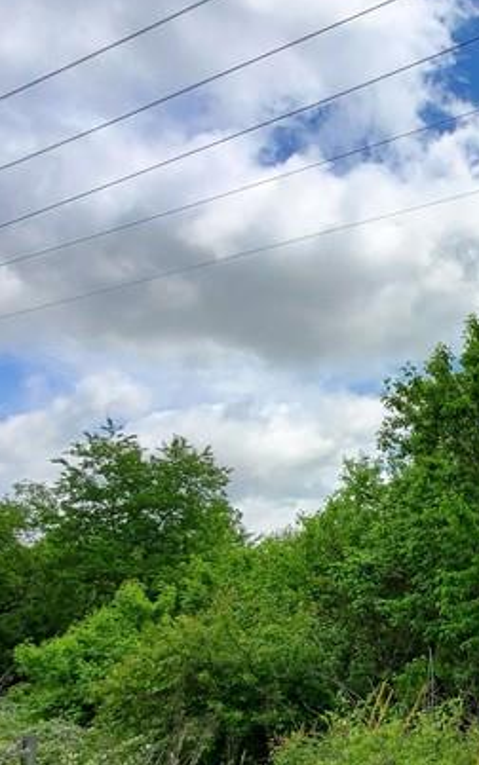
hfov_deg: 29.3
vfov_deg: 54.0
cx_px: 623
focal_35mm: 35
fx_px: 731
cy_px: 524
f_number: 2.2
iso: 50
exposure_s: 1/1282
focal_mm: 1.8
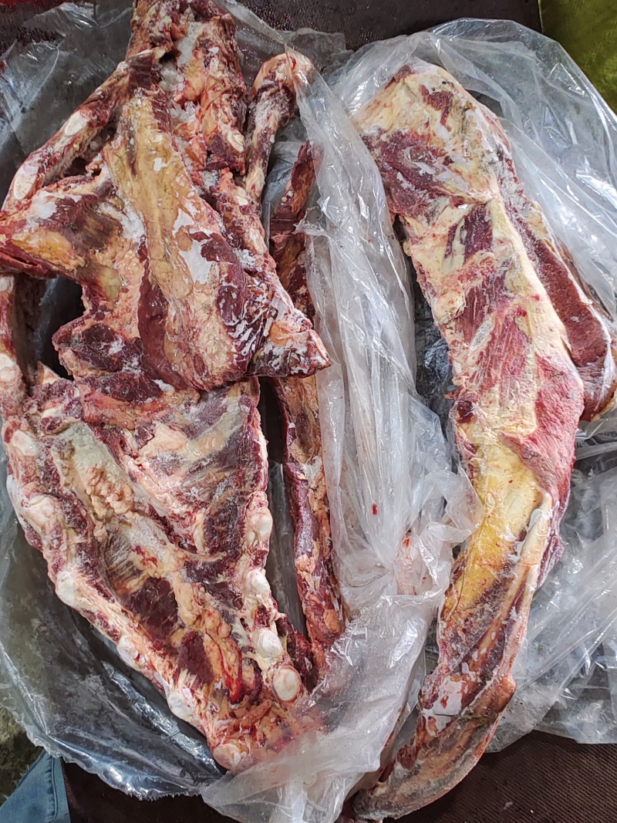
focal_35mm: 23
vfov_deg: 73.9
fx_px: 547
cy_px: 412
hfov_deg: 58.9
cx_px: 308
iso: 788
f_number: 2.2
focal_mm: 2.59
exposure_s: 1/49.8
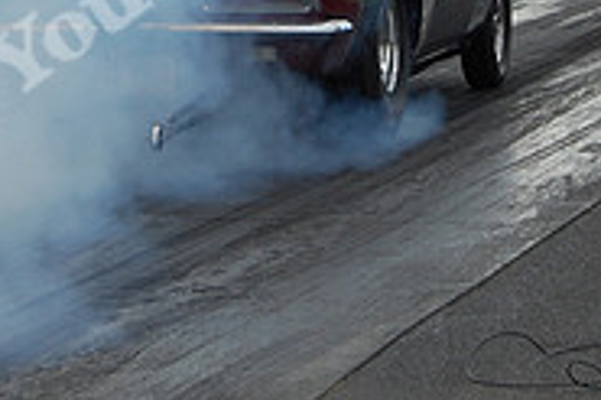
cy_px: -91
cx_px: 279
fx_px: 4086
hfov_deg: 8.4
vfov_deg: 5.6
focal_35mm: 245
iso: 280
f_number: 5.6
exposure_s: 1/1000
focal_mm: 52
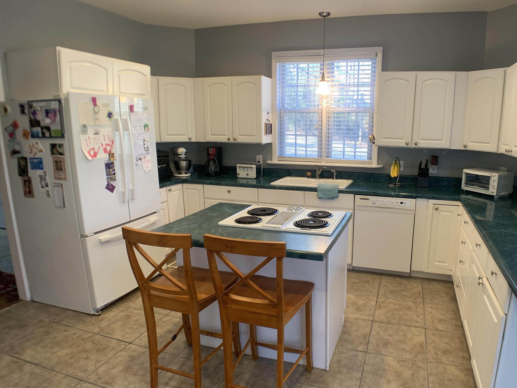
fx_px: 493
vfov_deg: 42.9
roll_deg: -0.8
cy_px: 204
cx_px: 324
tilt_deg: -11.9
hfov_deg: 54.7
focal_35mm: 33
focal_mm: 4.25
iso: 80
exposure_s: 1/60
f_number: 1.8
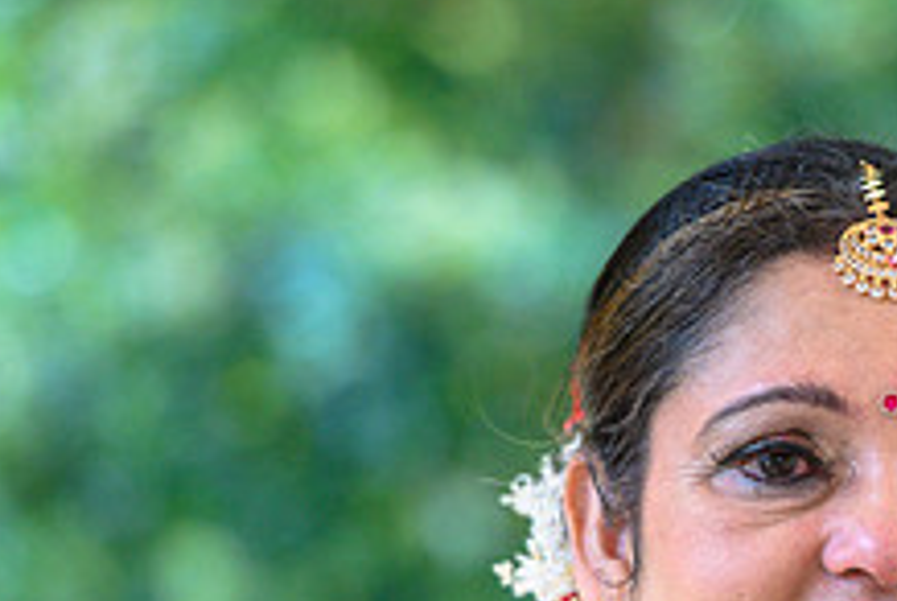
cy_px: 665
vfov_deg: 2.6
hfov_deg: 3.9
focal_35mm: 531
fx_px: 13248
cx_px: 765
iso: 640
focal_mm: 200
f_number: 3.2
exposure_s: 1/1600
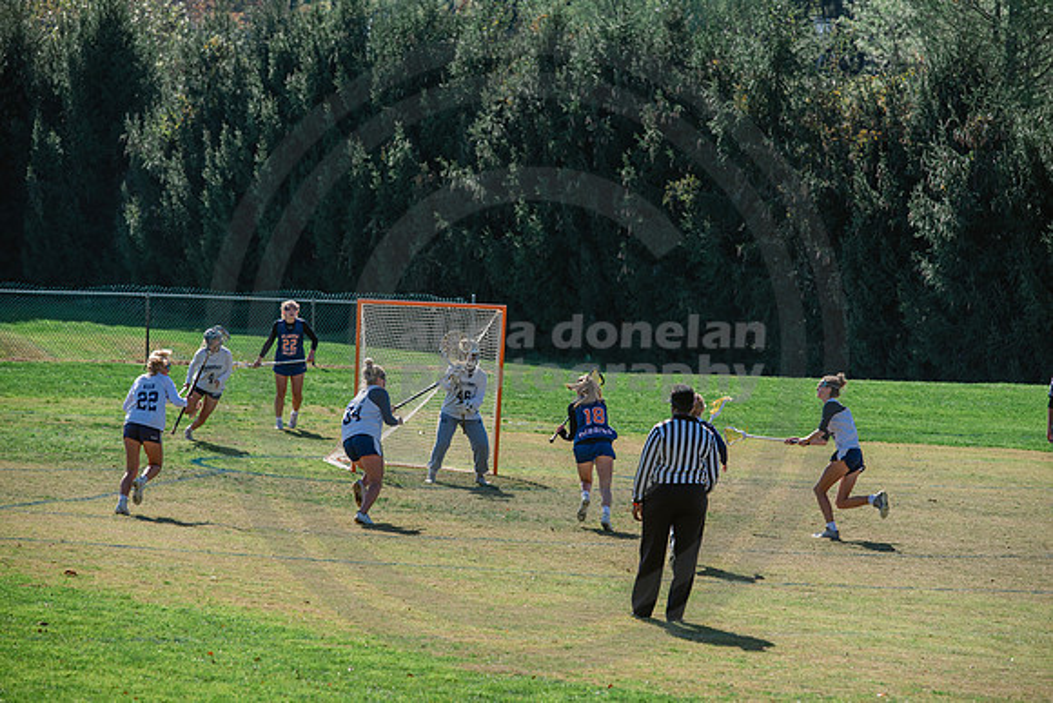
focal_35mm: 185
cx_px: 527
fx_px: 5412
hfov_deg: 11.1
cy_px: 352
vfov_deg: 7.4
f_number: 5.6
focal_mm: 185
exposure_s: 1/2000
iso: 250
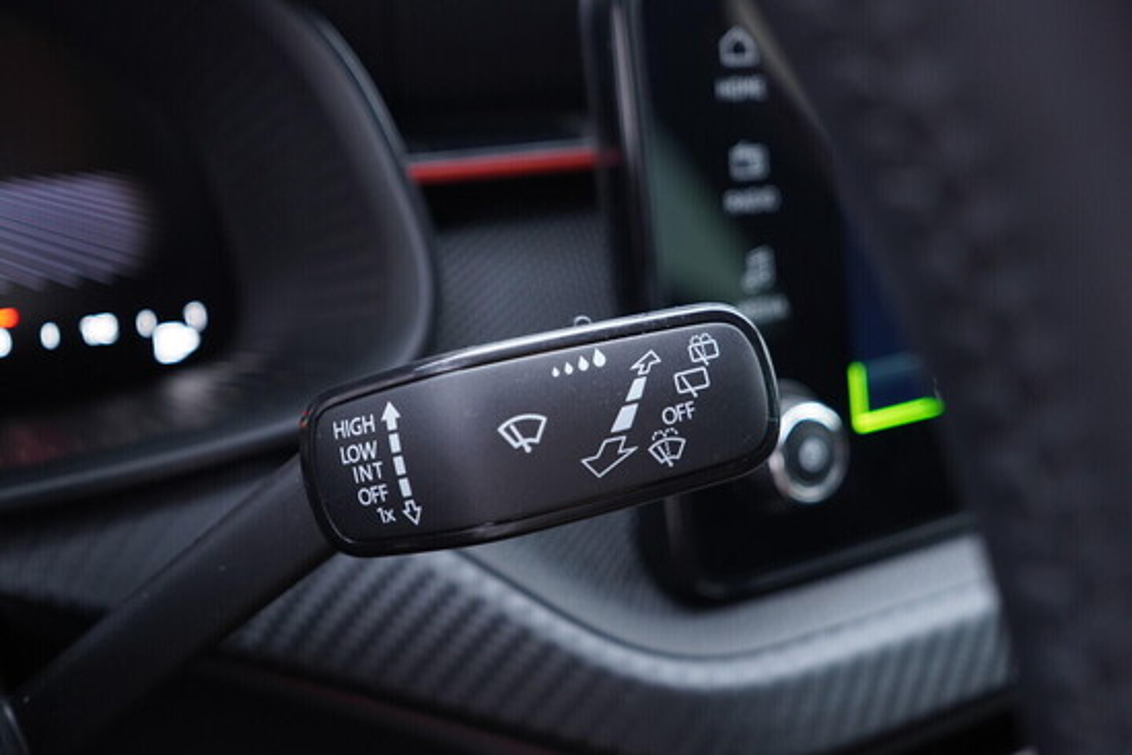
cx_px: 566
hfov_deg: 53.1
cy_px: 378
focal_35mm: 36
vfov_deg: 36.9
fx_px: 1132
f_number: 2.8
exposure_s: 1/40
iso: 400
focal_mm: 24
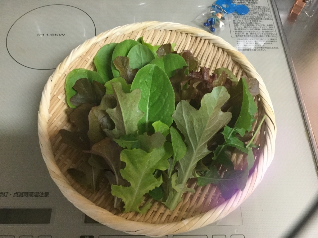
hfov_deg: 58.4
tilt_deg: -62.7
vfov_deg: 45.4
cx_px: 159
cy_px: 119
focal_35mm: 31
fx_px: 285
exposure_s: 1/15
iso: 200
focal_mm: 3.3
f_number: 2.4
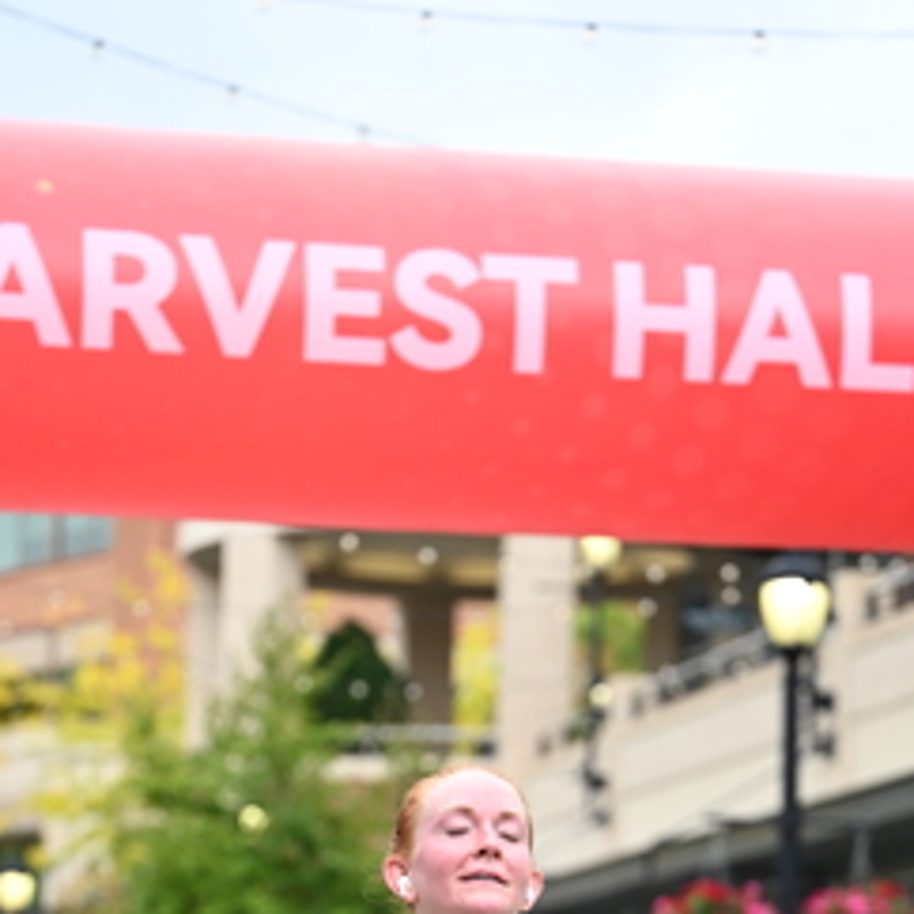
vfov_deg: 11.6
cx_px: 489
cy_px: 959
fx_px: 4451
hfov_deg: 11.7
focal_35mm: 149
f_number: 2.8
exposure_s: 1/2000
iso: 640
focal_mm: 77
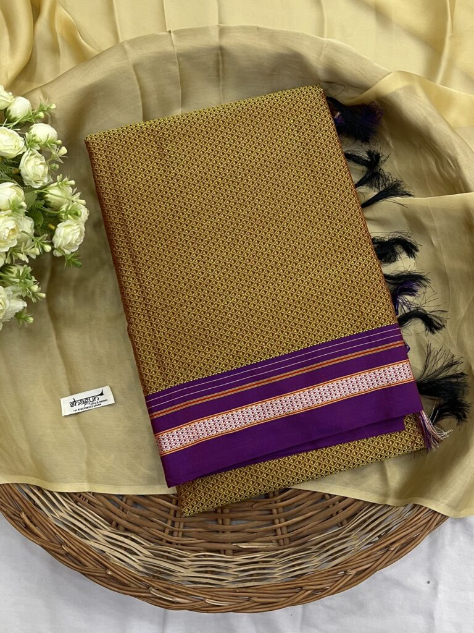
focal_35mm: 26
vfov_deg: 67.3
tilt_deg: -81.9
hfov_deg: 53.1
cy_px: 316
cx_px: 237
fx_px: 475
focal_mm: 5.1
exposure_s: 1/50
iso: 100
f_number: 1.6
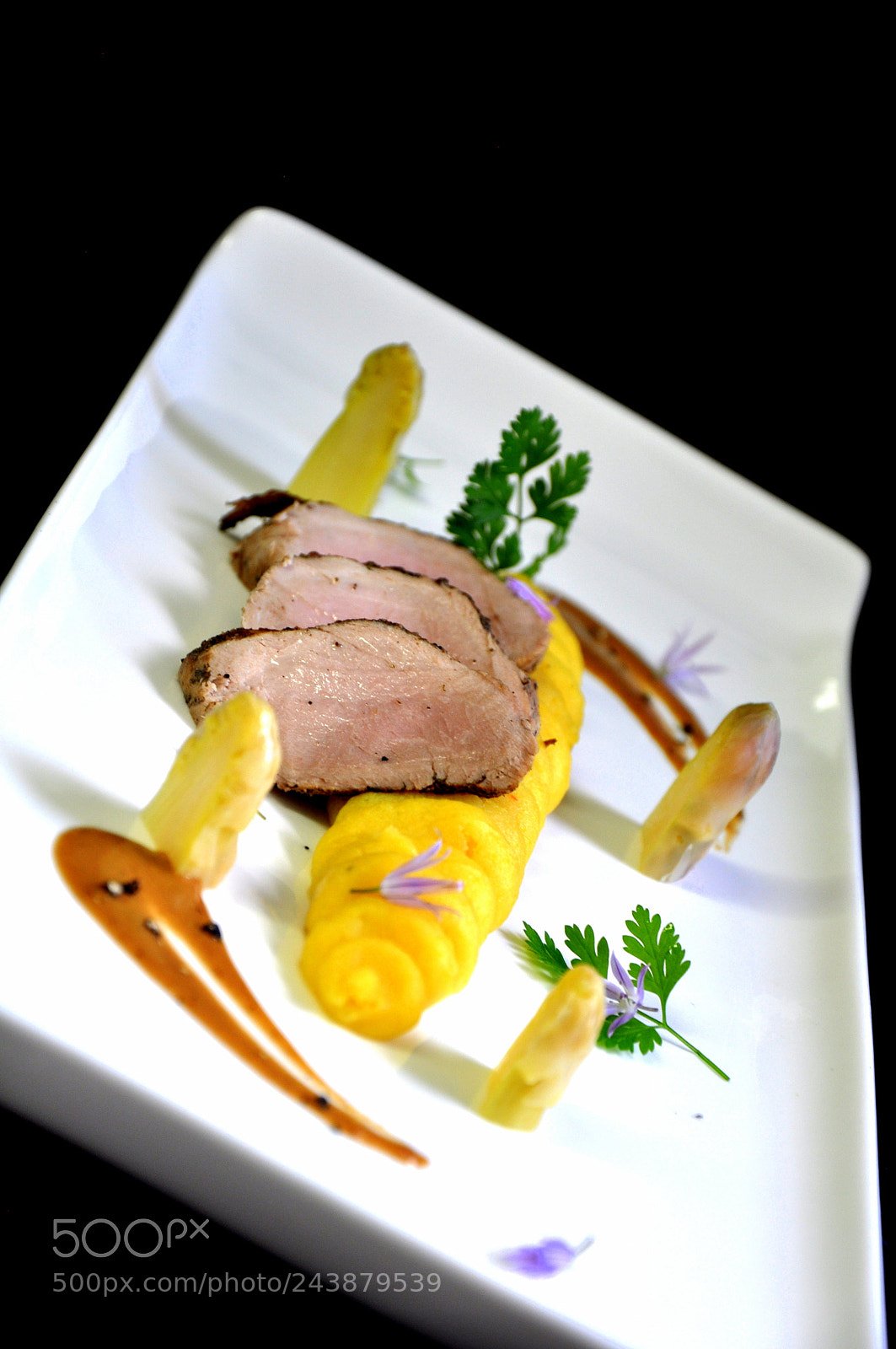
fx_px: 3705
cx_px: 448
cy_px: 674
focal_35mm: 99
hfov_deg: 13.8
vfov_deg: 20.6
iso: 320
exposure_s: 1/60
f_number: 5.3
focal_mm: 66
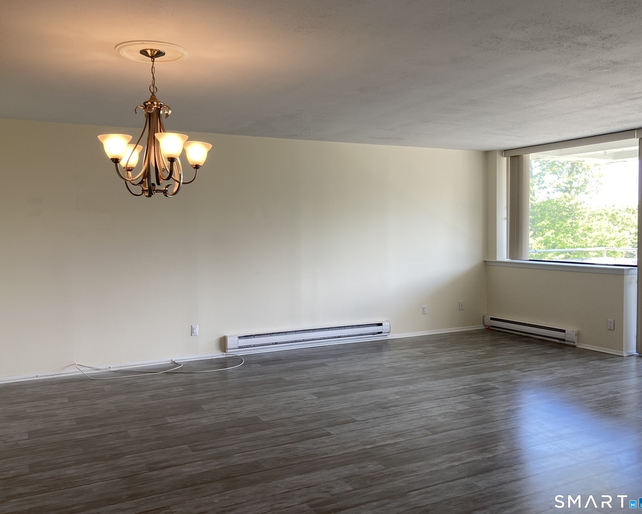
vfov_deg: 48.5
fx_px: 570
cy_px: 251
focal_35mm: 30
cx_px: 309
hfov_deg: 58.8
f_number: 1.8
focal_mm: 3.99
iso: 40
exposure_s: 1/120
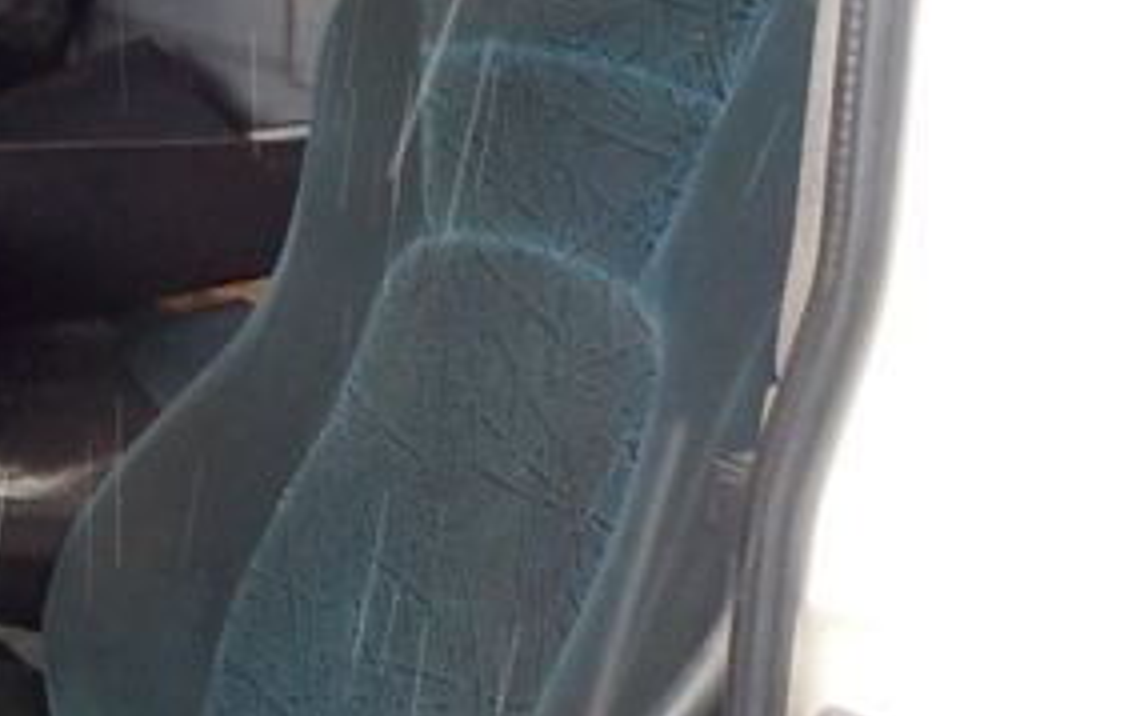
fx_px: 2220
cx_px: 96
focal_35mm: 71
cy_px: 408
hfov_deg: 27.8
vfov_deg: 18.3
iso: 280
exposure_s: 1/30
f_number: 3.3
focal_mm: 4.1
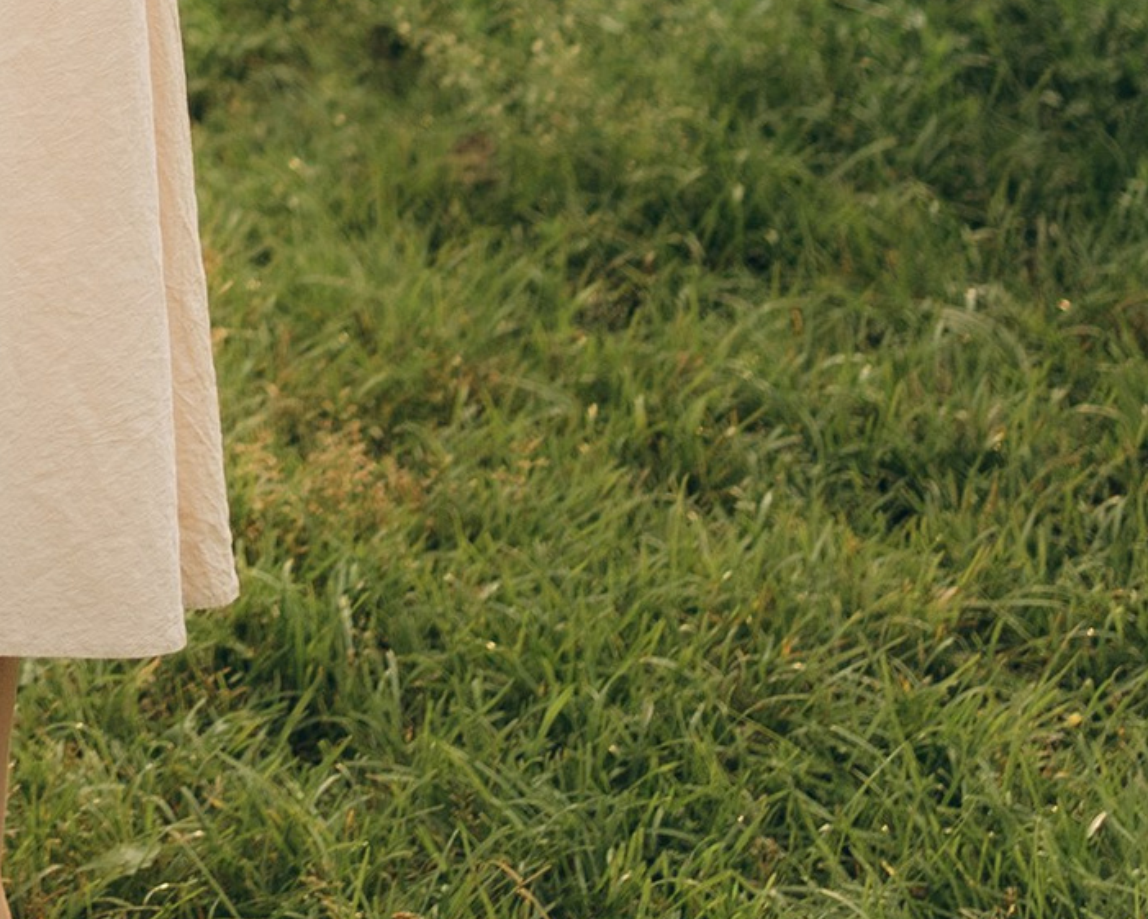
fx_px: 6117
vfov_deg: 8.2
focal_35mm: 180
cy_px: -955
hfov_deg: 10.3
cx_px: -660
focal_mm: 35
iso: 500
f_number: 2.2
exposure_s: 1/1250
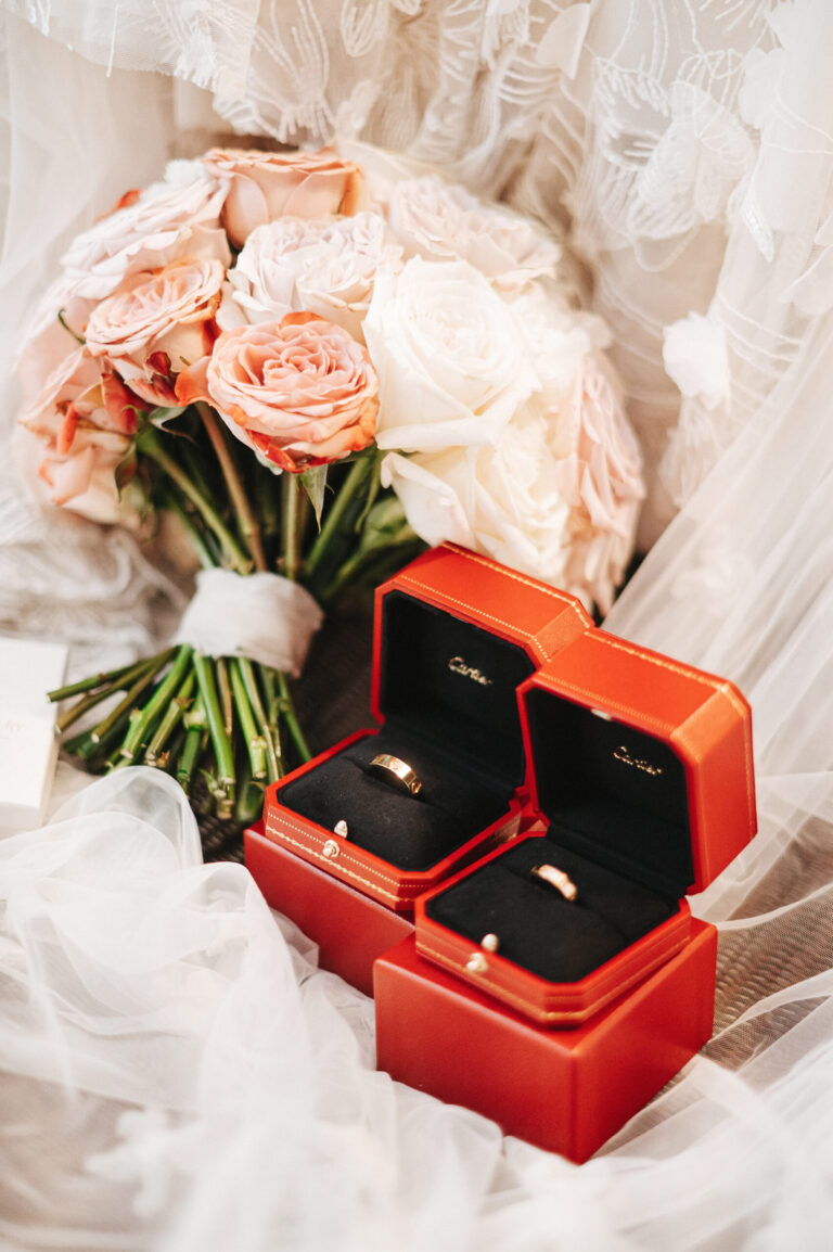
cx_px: 416
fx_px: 1737
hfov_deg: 27.0
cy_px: 626
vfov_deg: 39.6
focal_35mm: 50
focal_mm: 50
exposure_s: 1/200
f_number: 1.4
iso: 1600
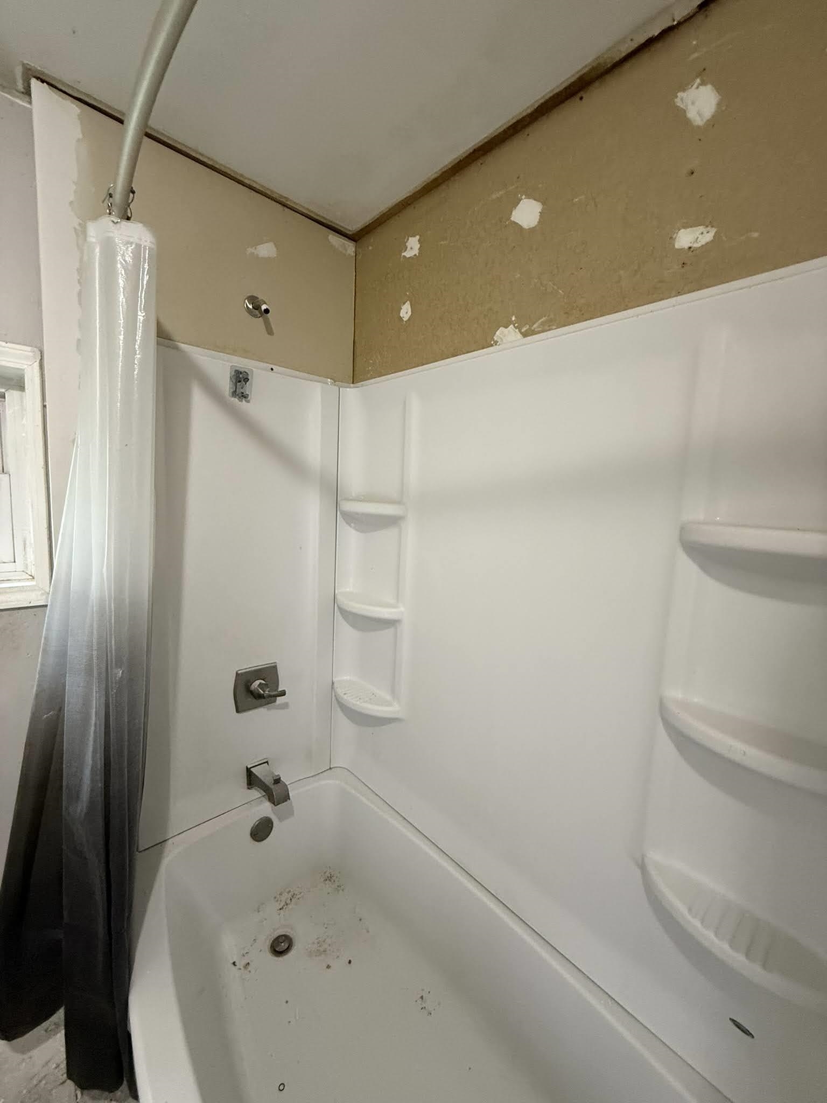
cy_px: 552
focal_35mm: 14
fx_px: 446
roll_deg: -2.6
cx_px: 414
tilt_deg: -6.7
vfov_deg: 102.1
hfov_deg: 85.7
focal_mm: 2.22
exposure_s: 1/52
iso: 320
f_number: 2.2
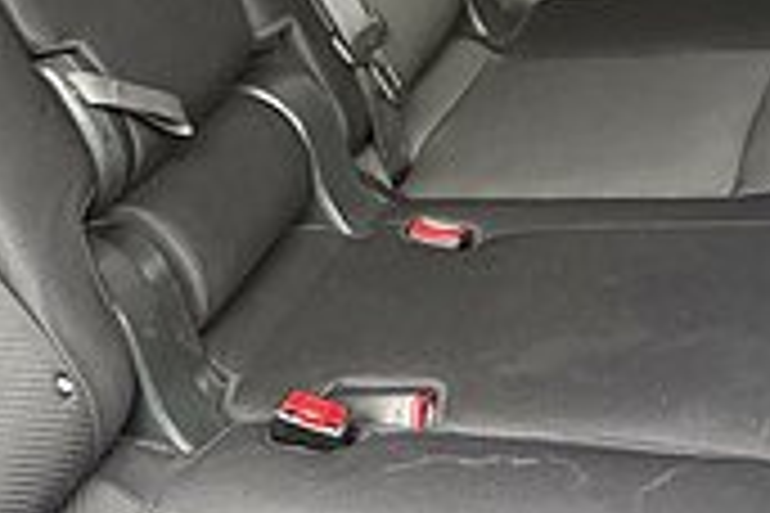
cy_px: 83
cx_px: 360
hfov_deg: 25.4
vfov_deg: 16.9
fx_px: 1711
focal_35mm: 80
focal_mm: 6.76
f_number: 1.78
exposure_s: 1/45
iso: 800
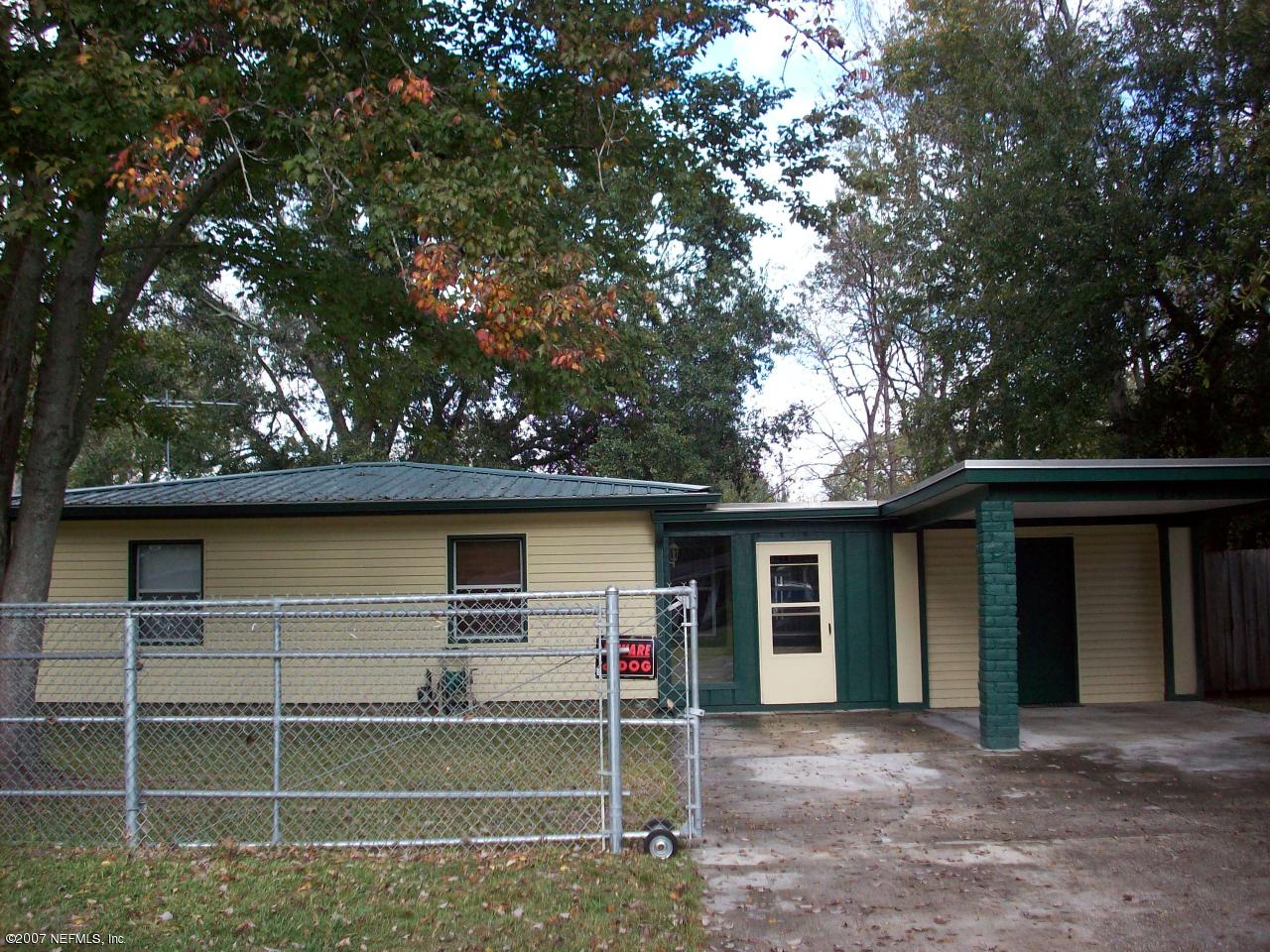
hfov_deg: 50.1
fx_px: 1357
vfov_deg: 38.7
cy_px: 476
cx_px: 635
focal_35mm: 37
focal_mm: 6.2
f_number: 2.8
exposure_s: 1/361
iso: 80
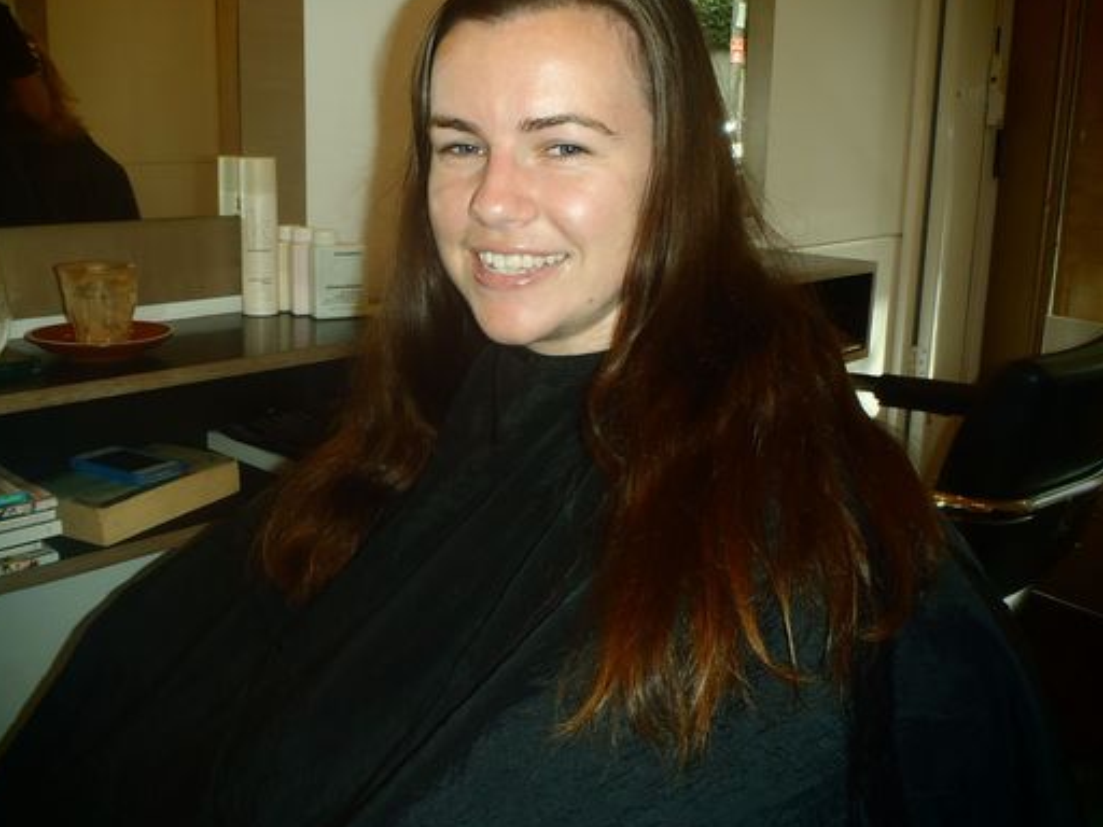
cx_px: 489
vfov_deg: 40.6
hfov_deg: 52.5
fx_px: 1115
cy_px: 353
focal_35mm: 35
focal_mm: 5
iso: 100
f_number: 3.9
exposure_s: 1/30
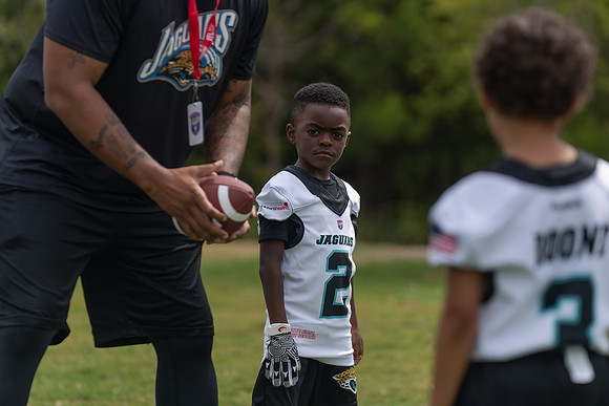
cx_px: 304
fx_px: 3384
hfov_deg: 10.3
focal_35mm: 200
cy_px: 203
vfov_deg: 6.9
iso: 100
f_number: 4
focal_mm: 200
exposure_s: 1/1250
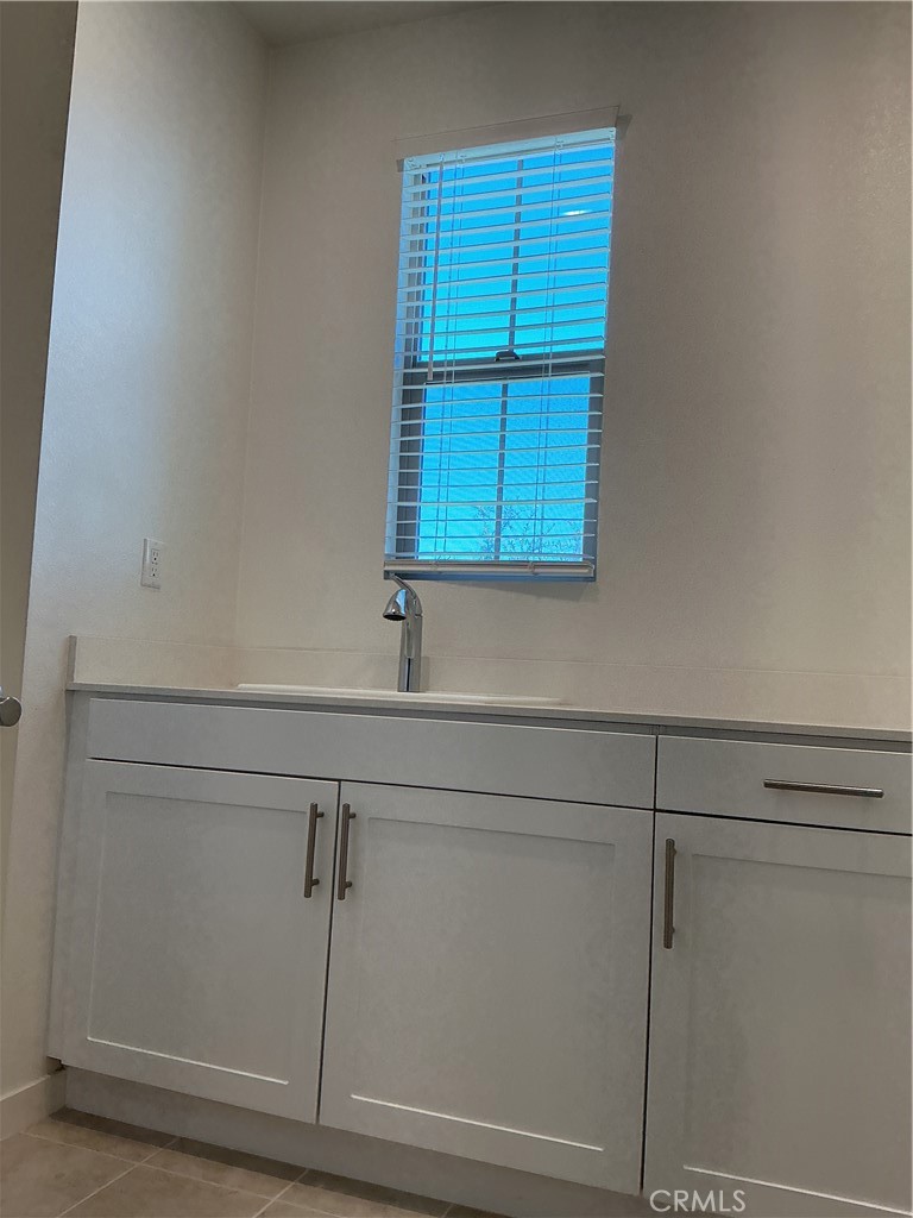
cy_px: 609
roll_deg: -2.6
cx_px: 456
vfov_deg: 61.7
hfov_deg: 48.2
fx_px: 1020
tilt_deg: +4.6
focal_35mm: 29
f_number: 1.8
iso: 40
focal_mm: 3
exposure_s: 1/120
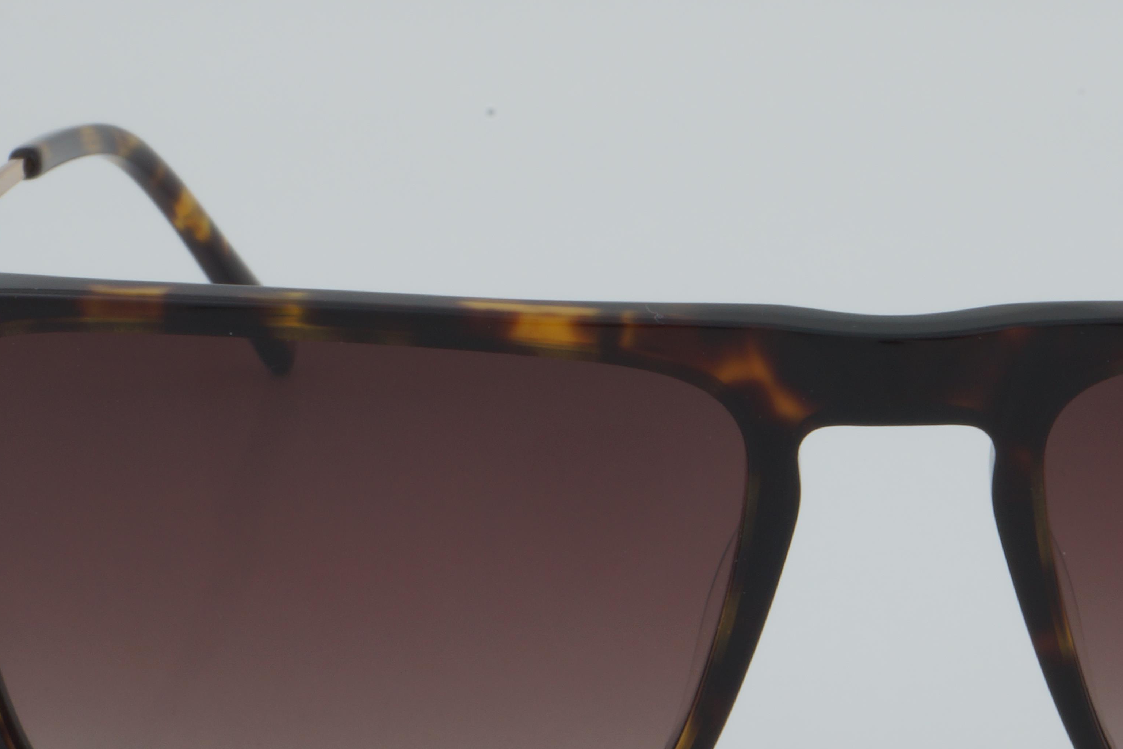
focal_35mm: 161
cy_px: 523
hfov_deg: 12.7
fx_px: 5021
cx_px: 893
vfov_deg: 8.5
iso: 100
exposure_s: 1/4
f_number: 32
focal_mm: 55
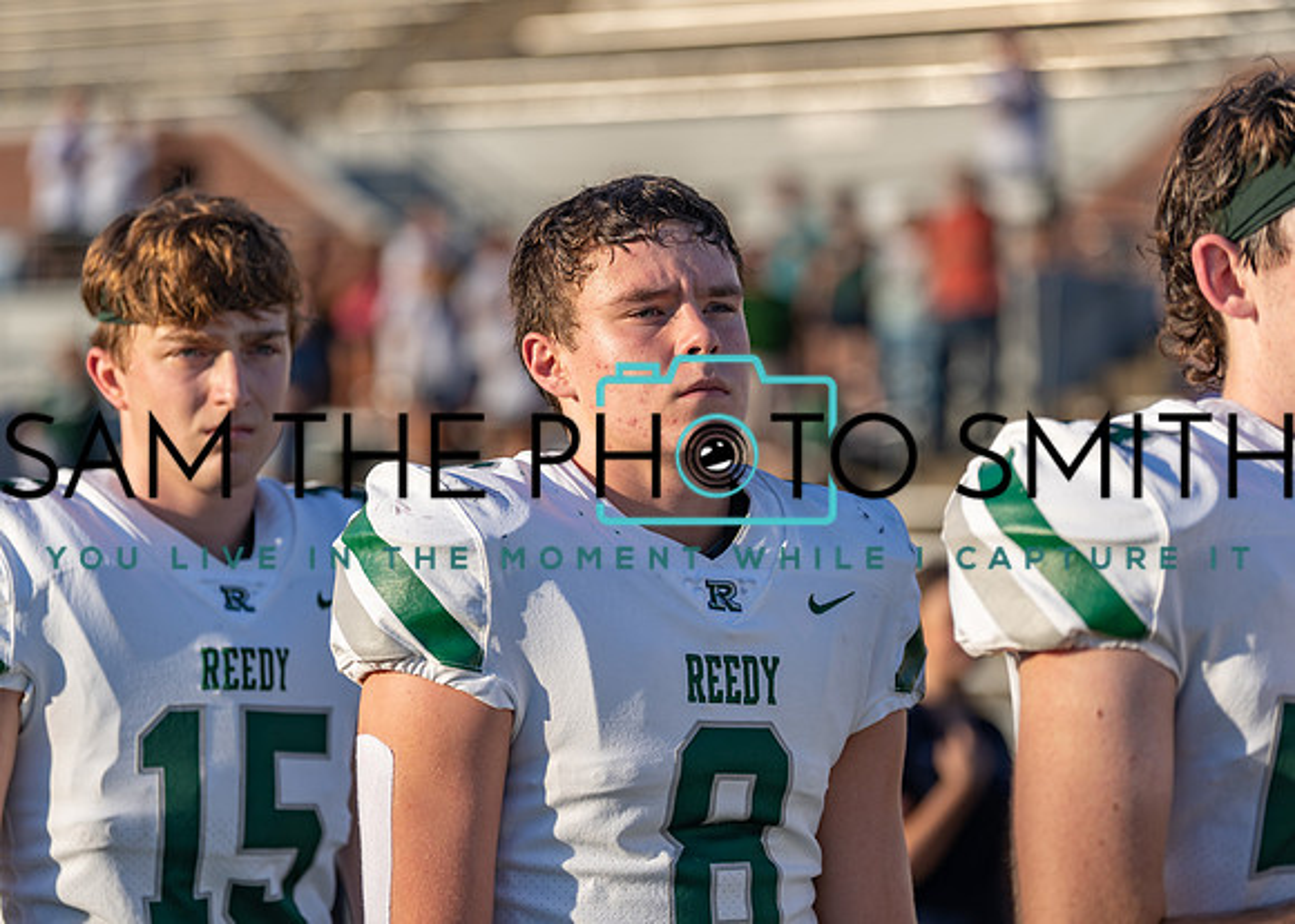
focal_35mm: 126
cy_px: 462
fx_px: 4624
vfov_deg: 11.4
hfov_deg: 15.9
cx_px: 648
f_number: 2.8
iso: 100
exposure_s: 1/1600
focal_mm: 120
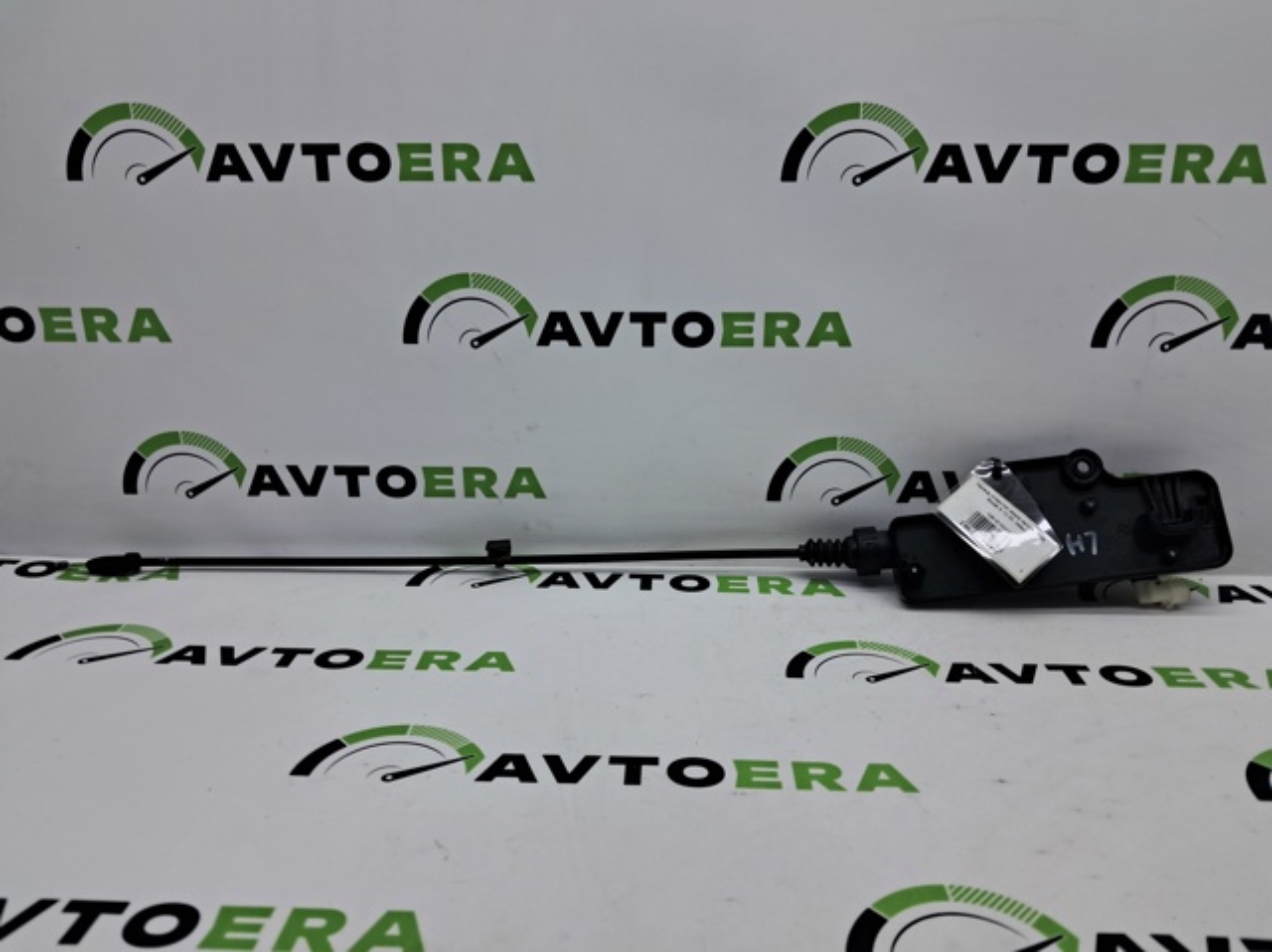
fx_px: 991
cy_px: 476
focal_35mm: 27
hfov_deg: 65.4
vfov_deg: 51.3
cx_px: 636
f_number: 1.8
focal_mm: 4
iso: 50
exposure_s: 1/100
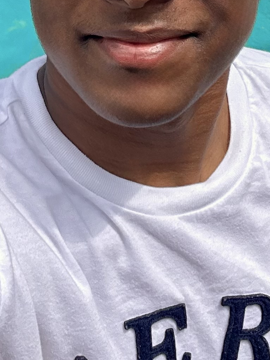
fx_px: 946
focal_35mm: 91
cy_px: -87
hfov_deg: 16.1
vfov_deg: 20.0
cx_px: 41
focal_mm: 2.69
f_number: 1.9
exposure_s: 1/505
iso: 25
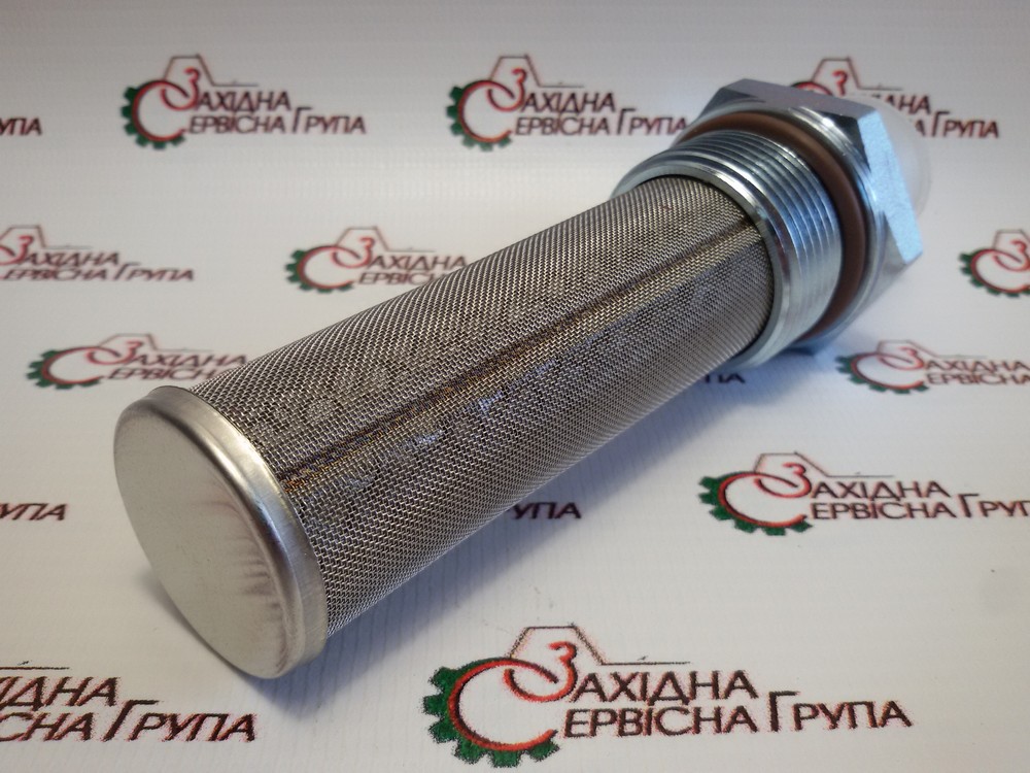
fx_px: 922
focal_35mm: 31
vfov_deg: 45.4
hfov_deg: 58.4
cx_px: 515
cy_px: 386
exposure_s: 1/100
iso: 50
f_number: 2.4
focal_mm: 2.93
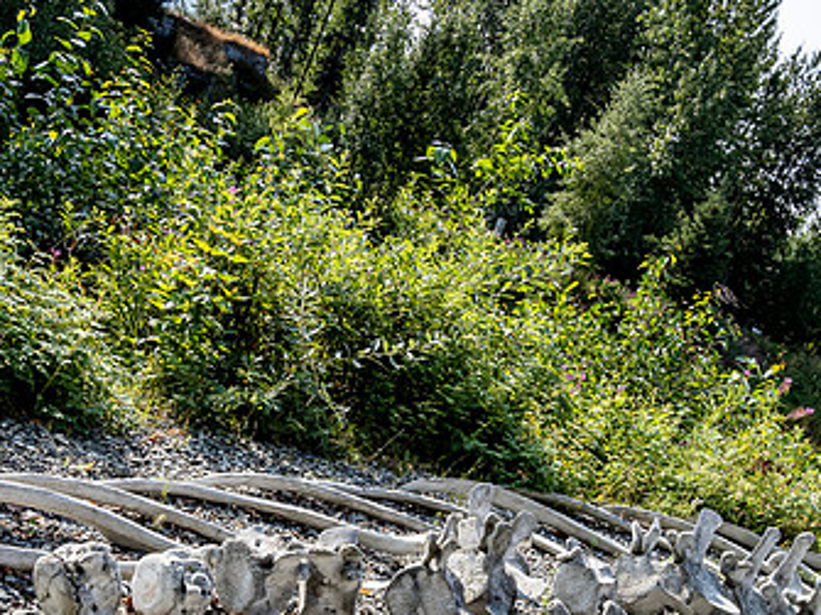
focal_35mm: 52
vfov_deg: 27.3
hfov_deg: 36.8
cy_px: 518
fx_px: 1233
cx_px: 402
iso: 400
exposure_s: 1/320
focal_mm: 15
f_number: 9
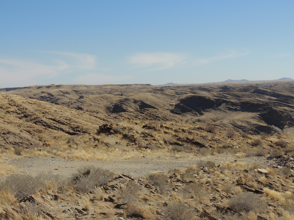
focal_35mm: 55
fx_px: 467
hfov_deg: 34.9
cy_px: 110
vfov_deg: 26.6
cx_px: 147
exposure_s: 1/1250
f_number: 4.1
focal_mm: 9.8
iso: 100
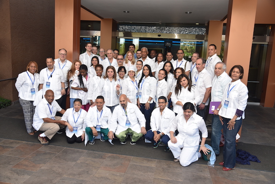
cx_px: 138
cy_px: 92
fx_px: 214
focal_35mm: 28
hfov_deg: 65.4
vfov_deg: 46.5
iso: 560
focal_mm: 28
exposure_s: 1/125
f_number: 6.3
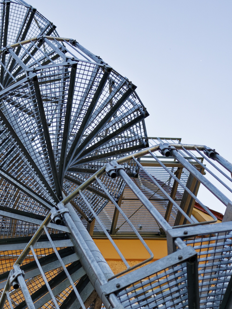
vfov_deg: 23.6
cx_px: -4
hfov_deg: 20.0
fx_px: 634
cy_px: 420
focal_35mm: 71
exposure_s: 1/400
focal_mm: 24
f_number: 2.8
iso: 100
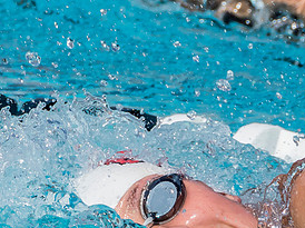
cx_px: 215
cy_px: 121
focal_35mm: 1691
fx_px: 14886
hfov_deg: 1.2
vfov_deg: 0.9
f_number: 7.1
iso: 250
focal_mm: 237
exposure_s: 1/1250
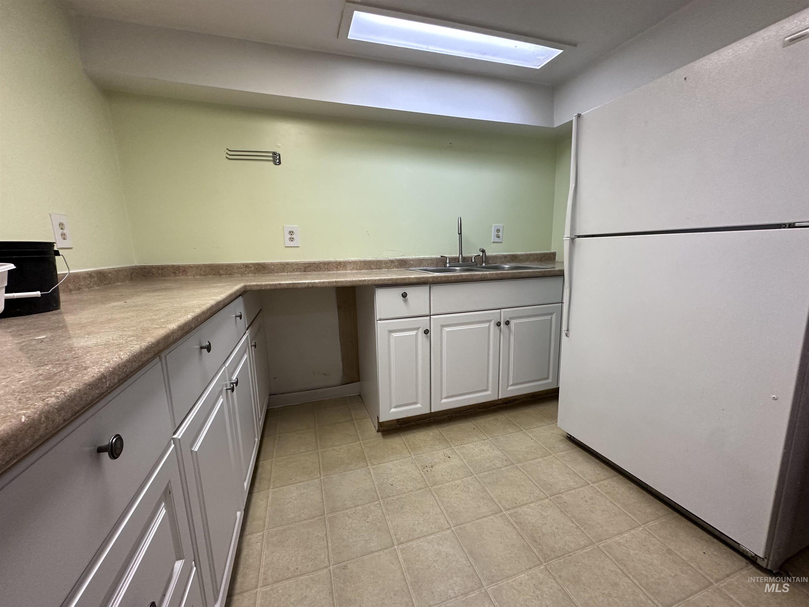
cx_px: 404
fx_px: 327
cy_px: 304
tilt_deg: -9.8
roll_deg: +1.9
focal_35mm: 14
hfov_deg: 102.1
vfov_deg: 85.7
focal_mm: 2.22
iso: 320
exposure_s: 1/120
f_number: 2.2
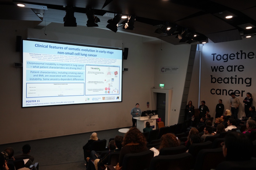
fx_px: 220
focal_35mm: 31
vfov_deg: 42.3
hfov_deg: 60.3
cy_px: 85
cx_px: 128
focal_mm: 31
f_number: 3.2
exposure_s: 1/160
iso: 1600
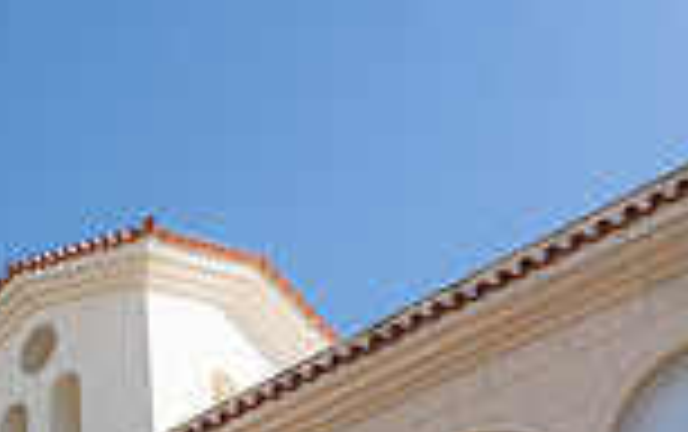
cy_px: 680
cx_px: 72
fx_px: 1352
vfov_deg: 16.3
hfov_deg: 27.6
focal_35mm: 72
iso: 250
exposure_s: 1/160
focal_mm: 24
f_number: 13
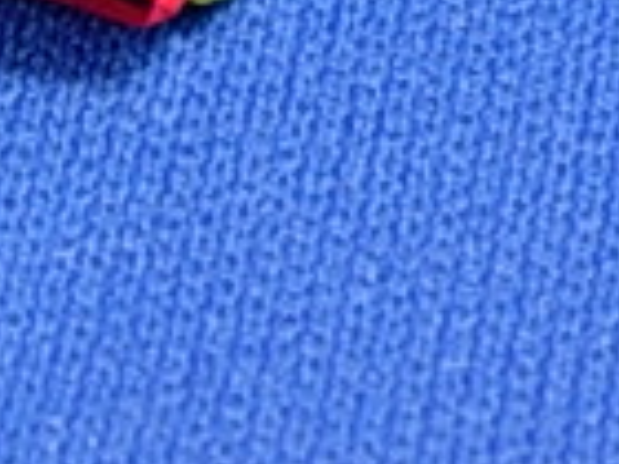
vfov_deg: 4.3
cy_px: -429
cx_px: -283
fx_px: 6133
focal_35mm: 343
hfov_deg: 5.7
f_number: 3.8
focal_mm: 11.3
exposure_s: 1/19.5
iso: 70
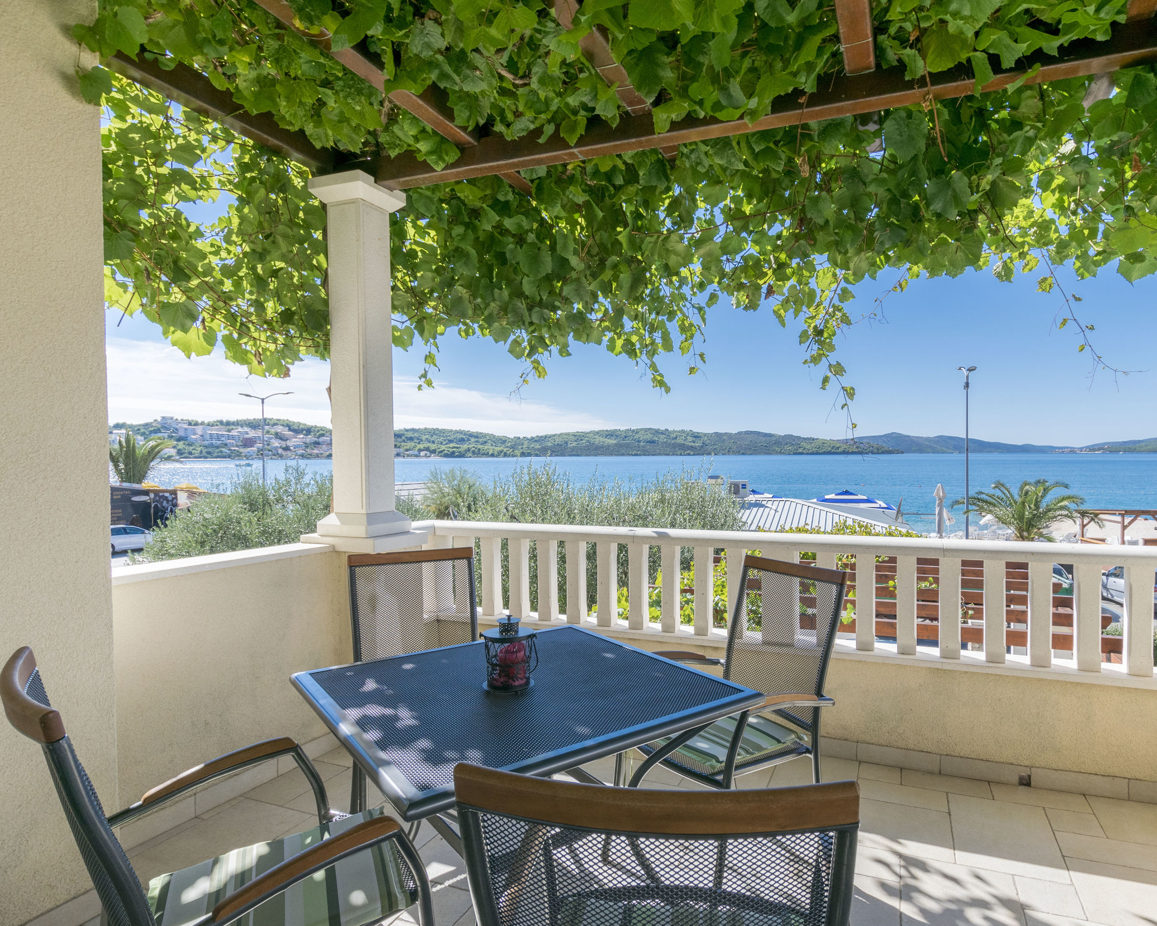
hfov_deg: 81.1
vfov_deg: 69.2
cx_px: 659
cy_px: 477
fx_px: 671
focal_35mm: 20
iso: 100
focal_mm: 11
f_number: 8
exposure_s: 1/320
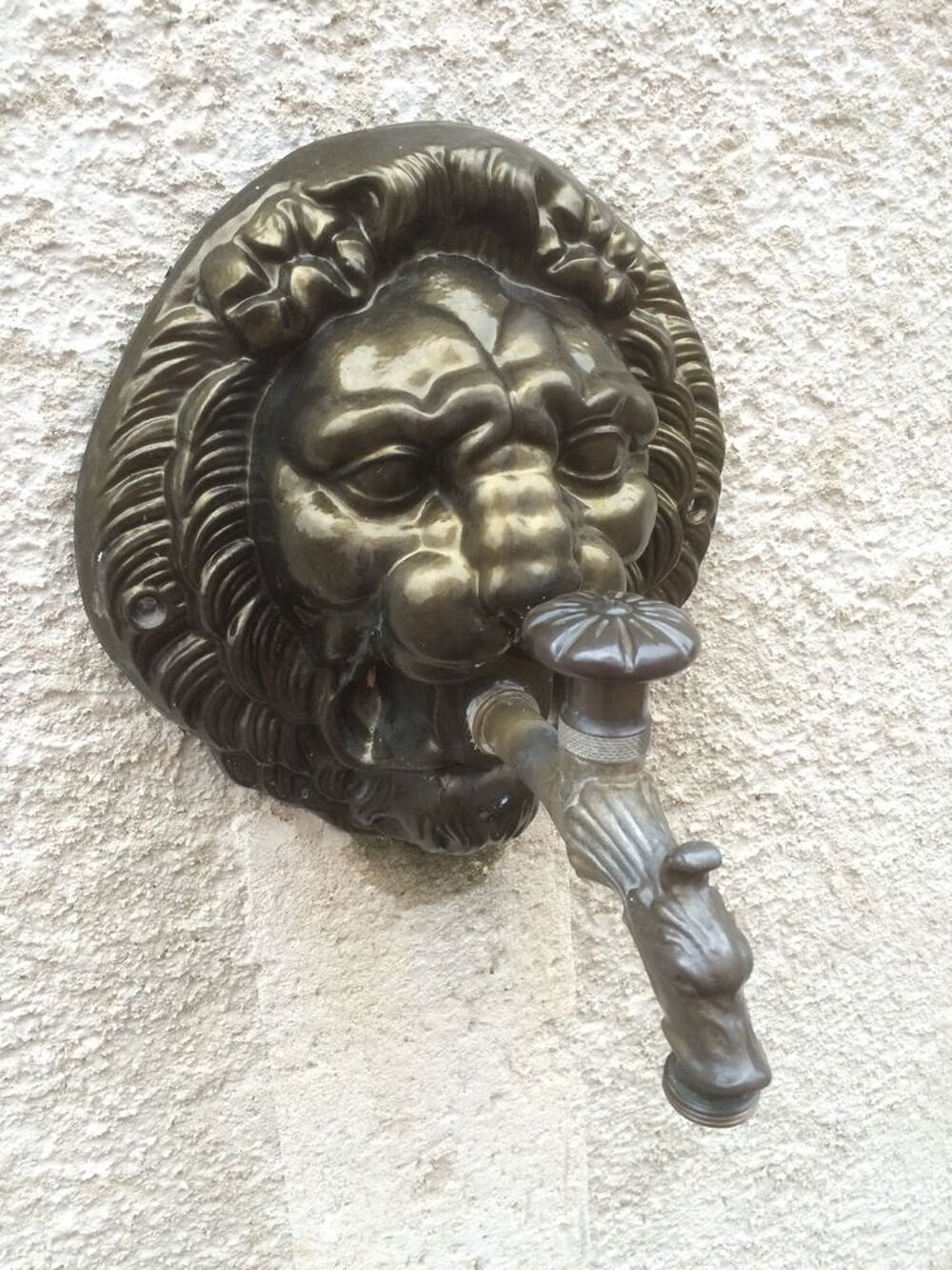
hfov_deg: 48.2
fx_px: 1063
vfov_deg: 61.7
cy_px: 635
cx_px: 476
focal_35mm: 29
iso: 32
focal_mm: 4.15
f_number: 2.2
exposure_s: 1/30
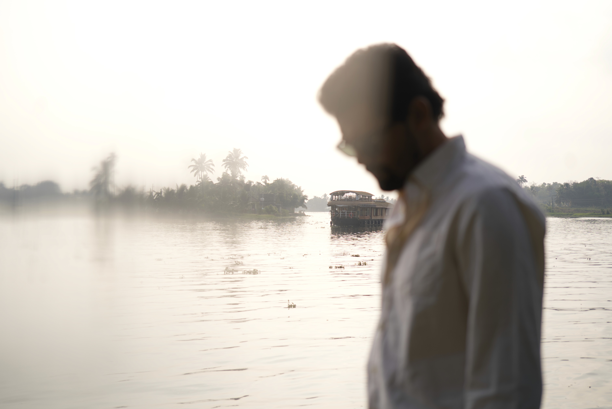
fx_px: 850
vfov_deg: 27.0
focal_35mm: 50
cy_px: 204
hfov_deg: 39.6
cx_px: 306
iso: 100
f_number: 2.8
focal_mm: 50
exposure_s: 1/1600
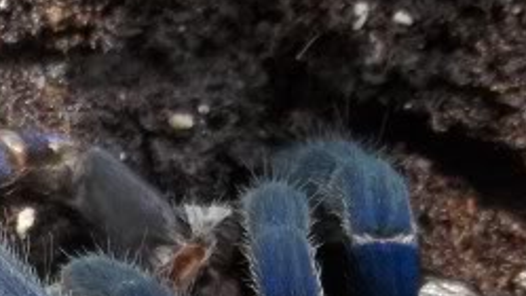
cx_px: 139
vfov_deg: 7.8
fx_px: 2064
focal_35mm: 148
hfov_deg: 14.5
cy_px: 615
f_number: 3.3
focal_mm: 5.9
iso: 64
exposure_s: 1/400
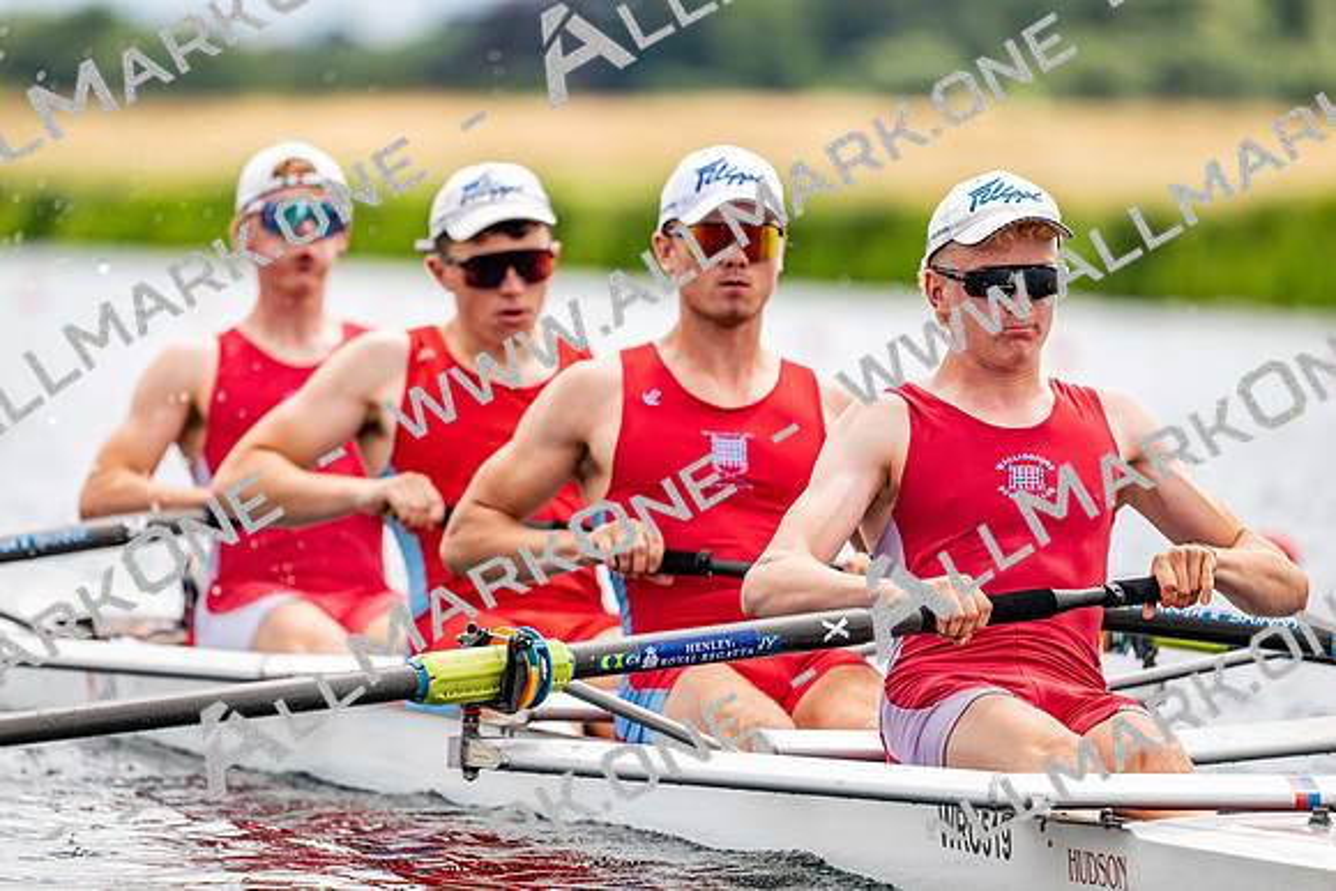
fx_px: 14847
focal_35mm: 400
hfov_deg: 5.2
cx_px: 668
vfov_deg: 3.4
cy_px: 446
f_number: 4.5
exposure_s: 1/2500
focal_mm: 400
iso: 360
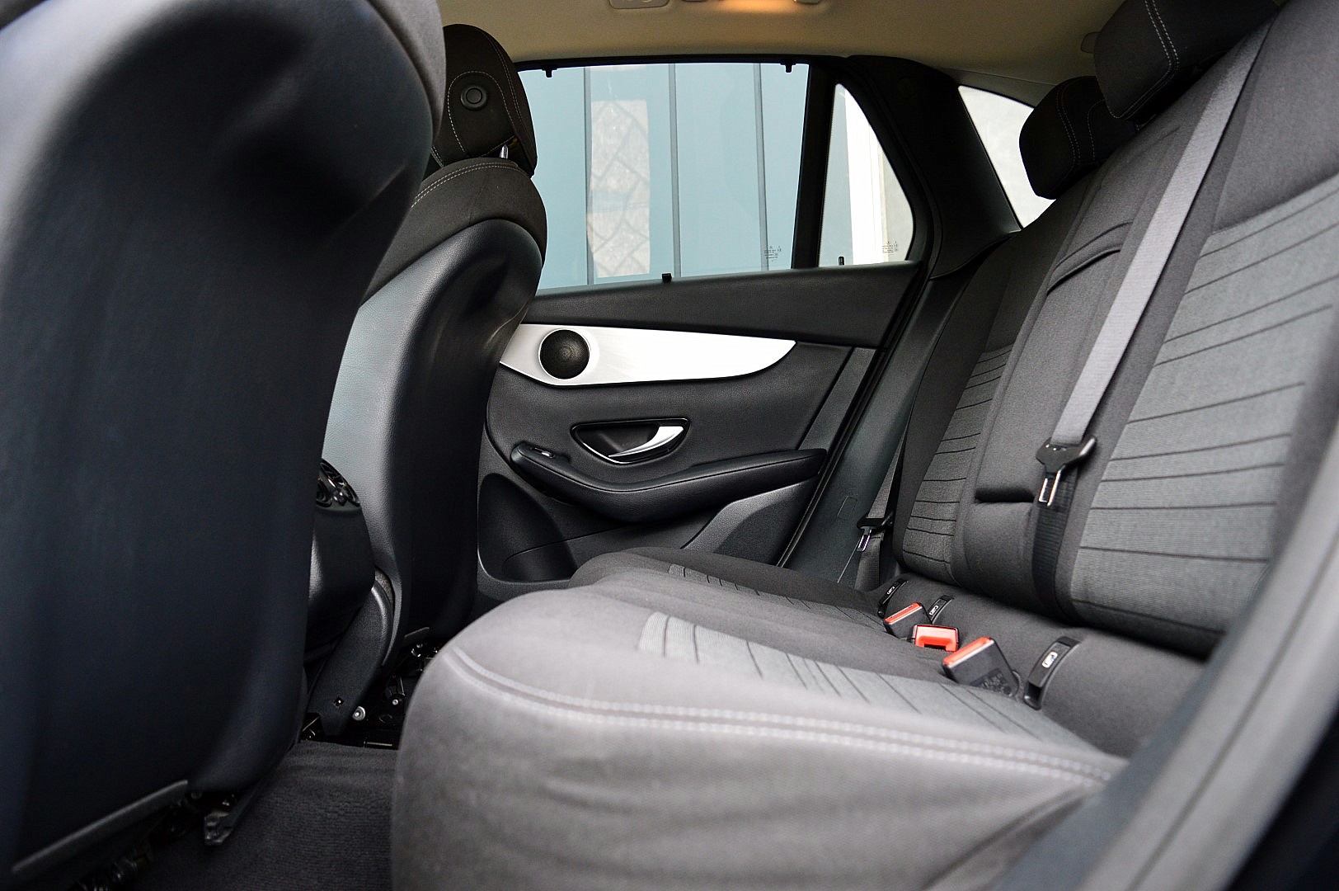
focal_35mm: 27
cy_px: 446
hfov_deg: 67.4
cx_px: 670
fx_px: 1003
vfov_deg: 47.9
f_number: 4
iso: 800
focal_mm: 18
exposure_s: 1/60
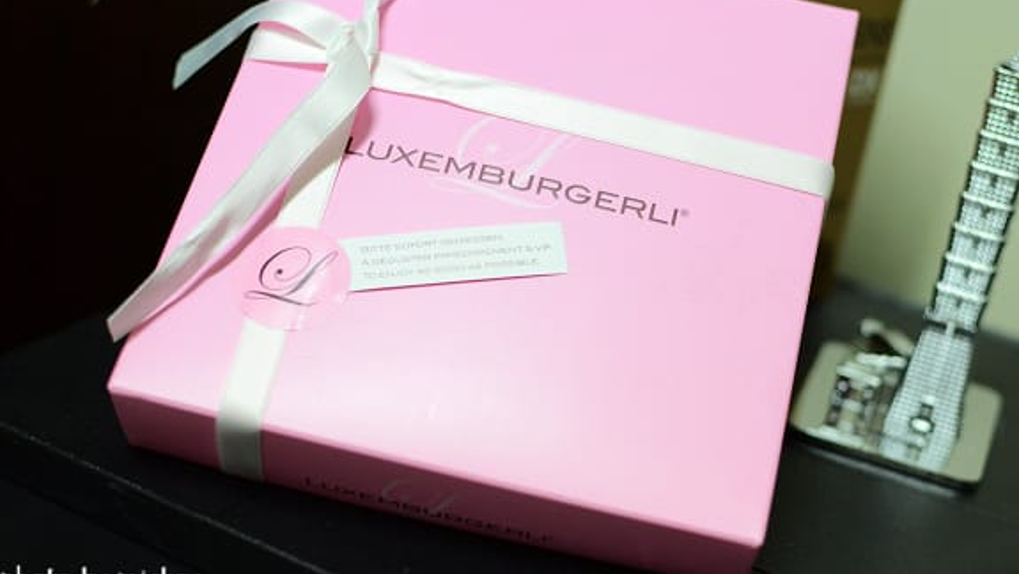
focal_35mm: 60
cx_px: 540
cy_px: 231
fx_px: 1610
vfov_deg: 20.2
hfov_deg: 35.1
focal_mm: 35
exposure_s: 1/50
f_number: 2.8
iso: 640
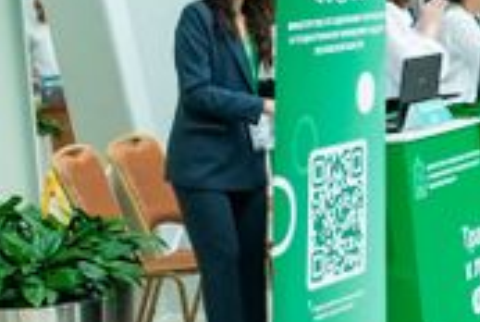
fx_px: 1937
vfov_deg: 9.5
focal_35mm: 145
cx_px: -147
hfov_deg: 13.6
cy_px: 78
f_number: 2.8
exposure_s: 1/400
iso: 2000
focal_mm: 36
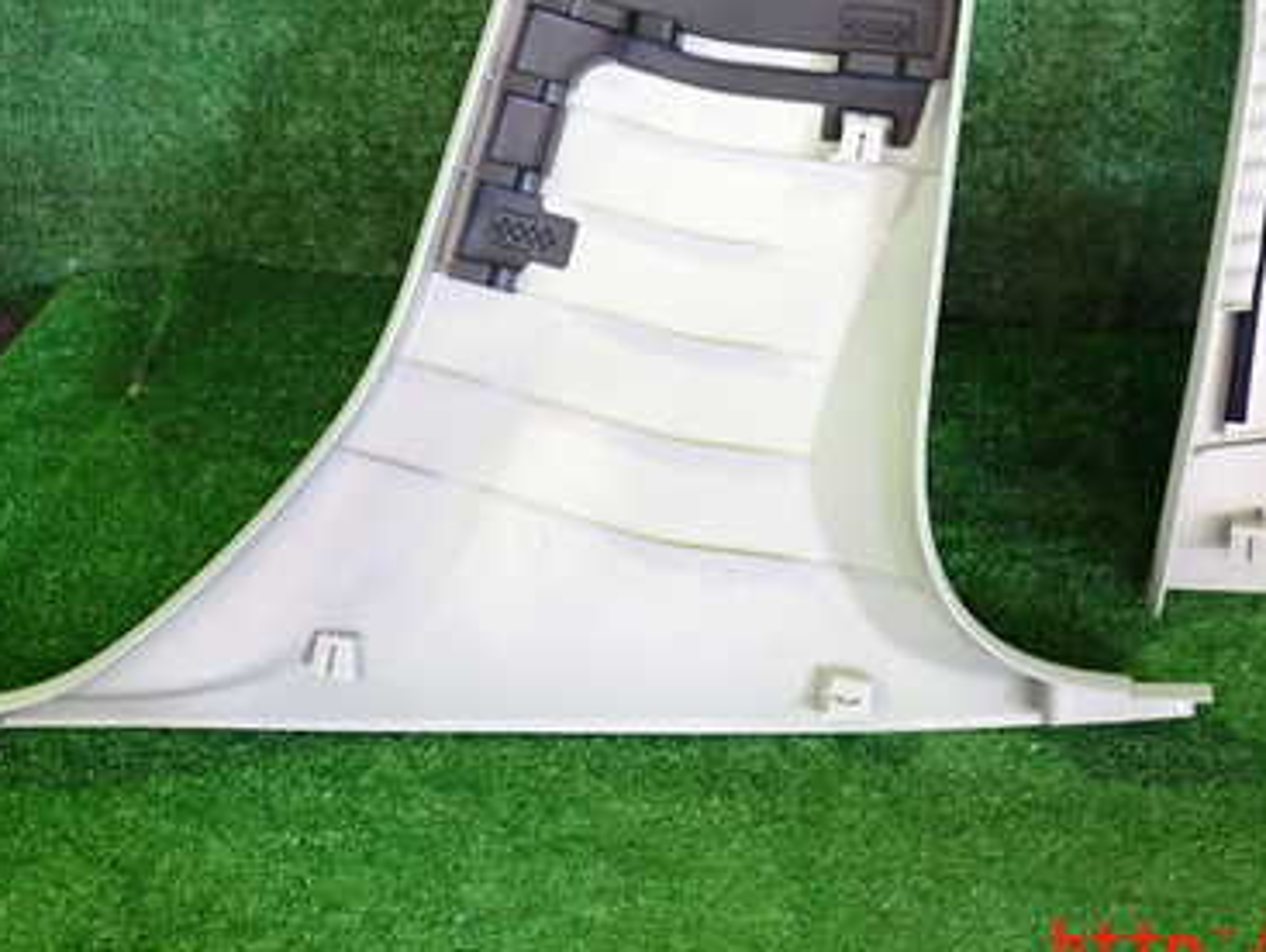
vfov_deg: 29.2
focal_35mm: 49
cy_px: 221
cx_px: 797
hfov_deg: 38.6
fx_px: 1794
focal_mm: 5.4
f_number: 2.3
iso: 320
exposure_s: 1/30
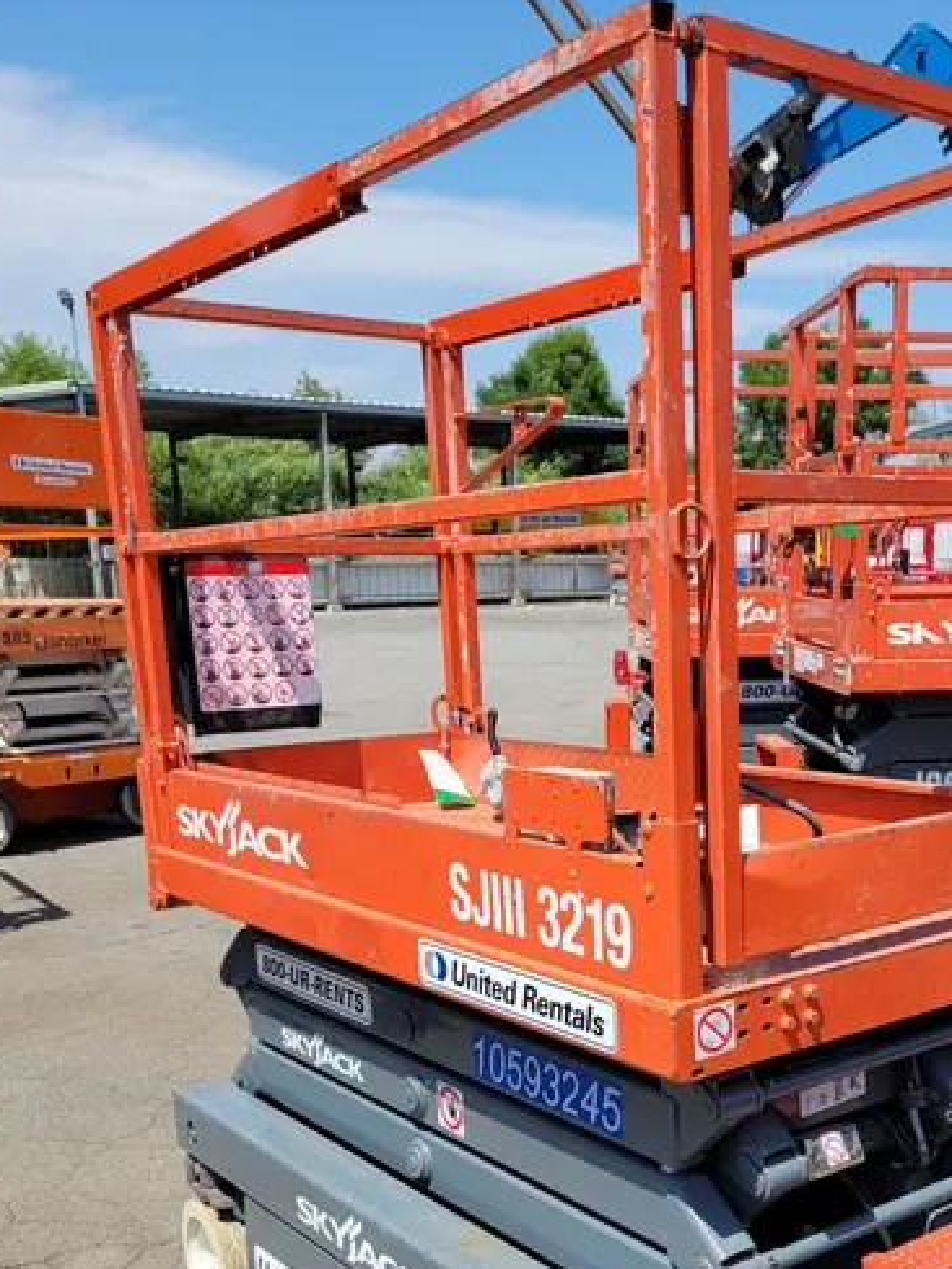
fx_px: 1429
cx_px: 674
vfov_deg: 46.4
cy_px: 928
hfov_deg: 36.2
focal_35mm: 39
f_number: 1.8
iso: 40
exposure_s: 1/2216
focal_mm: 5.4
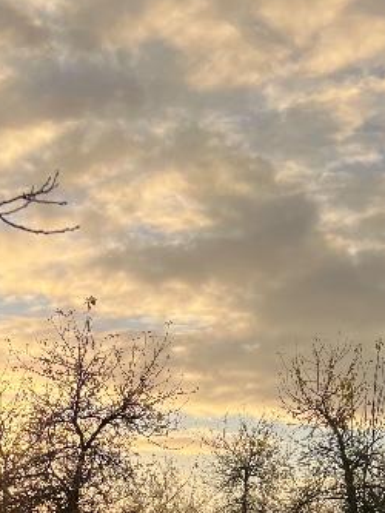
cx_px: 114
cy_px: 701
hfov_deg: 18.4
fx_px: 1186
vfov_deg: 21.6
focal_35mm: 80
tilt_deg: -5.1
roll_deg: -0.7
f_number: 1.5
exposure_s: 1/2632
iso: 50
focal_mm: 5.7
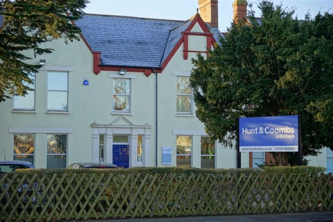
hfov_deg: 27.0
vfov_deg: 18.2
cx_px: 166
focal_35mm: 75
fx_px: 693
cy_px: 111
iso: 200
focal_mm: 50
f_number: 2.8
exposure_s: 1/400
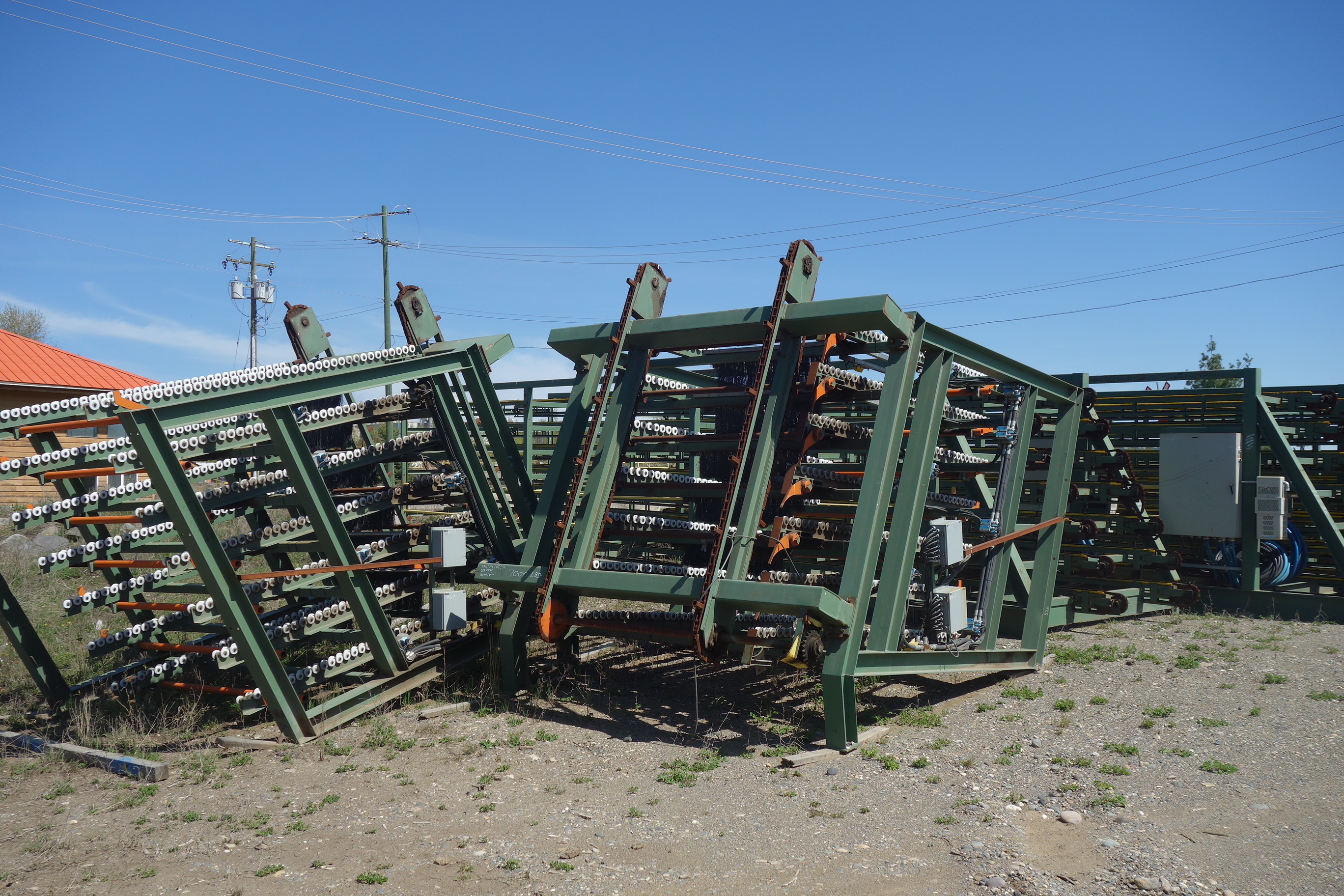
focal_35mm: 32
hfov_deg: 58.7
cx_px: 672
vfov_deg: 41.1
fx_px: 1195
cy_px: 448
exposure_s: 1/500
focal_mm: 11.89
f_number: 5.6
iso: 125
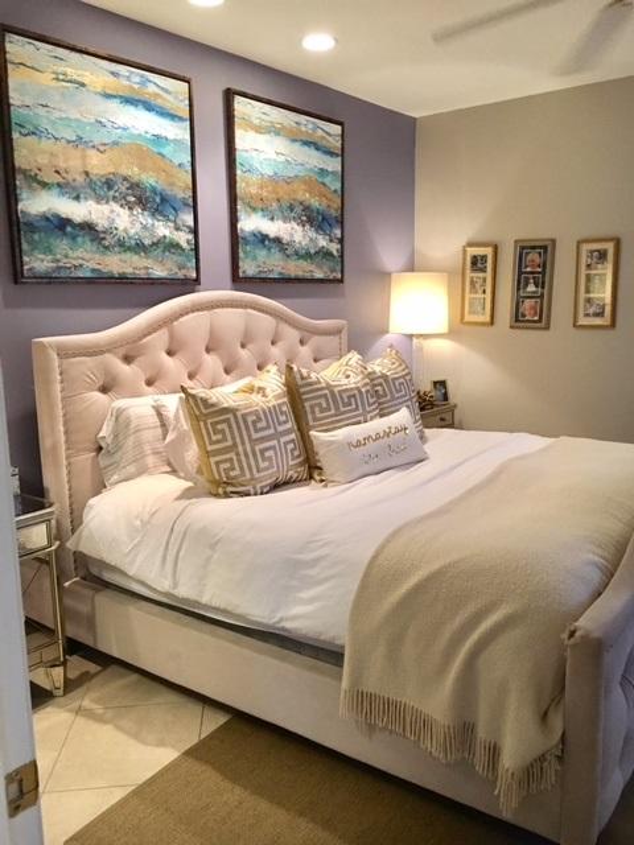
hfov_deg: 48.2
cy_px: 422
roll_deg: +2.1
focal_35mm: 29
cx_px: 317
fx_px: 708
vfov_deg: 61.7
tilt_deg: -8.7
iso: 125
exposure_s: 1/30
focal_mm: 4.15
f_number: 2.2
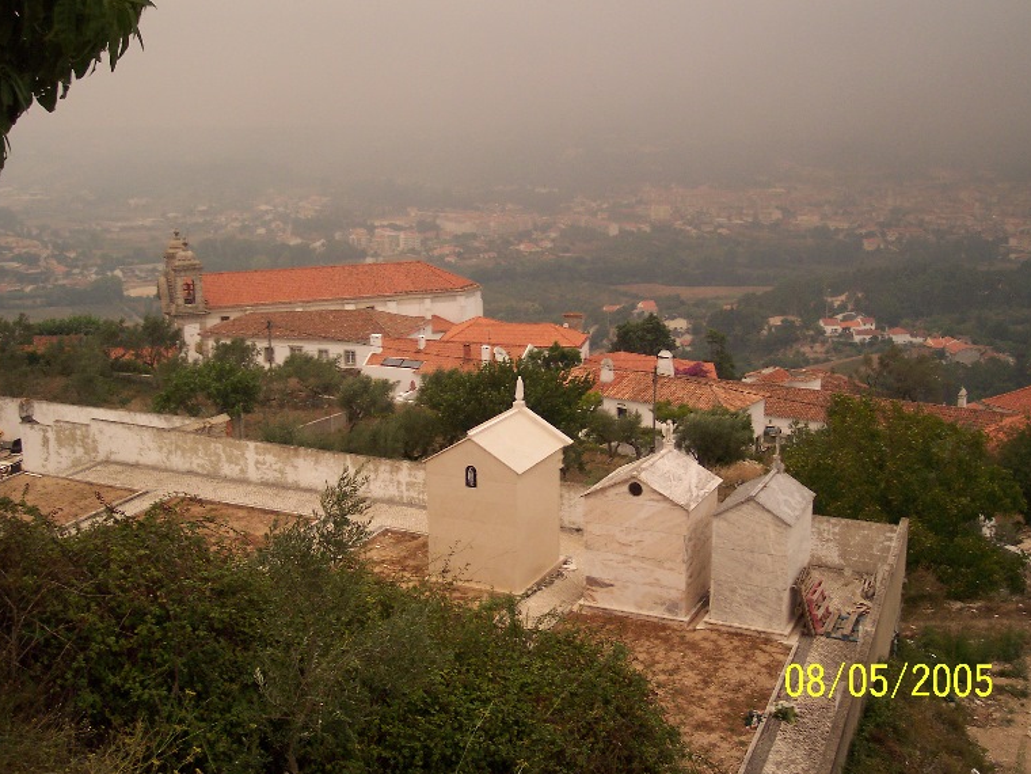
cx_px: 506
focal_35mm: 40
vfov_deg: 36.0
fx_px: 1191
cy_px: 375
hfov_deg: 46.8
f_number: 2.8
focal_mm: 8
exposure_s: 1/45
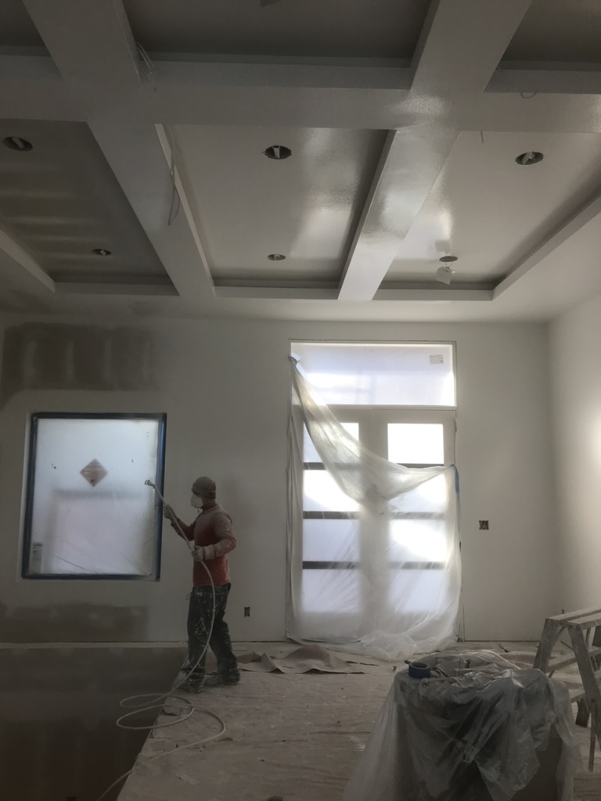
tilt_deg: +7.8
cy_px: 400
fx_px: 648
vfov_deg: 63.4
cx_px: 300
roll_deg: -0.5
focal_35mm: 28
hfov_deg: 49.7
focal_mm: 3.99
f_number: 1.8
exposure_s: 1/124
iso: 20
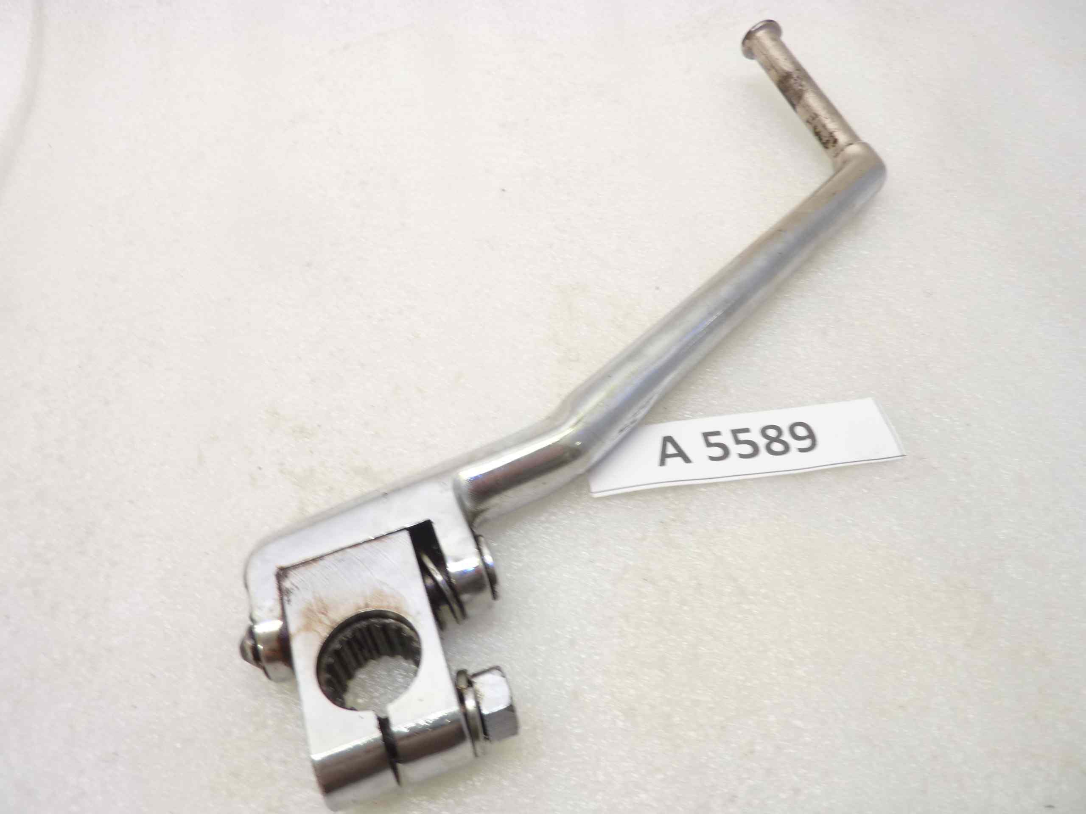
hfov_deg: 69.4
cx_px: 543
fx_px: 784
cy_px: 407
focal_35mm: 25
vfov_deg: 54.9
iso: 80
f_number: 3.3
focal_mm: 4.1
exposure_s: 1/15
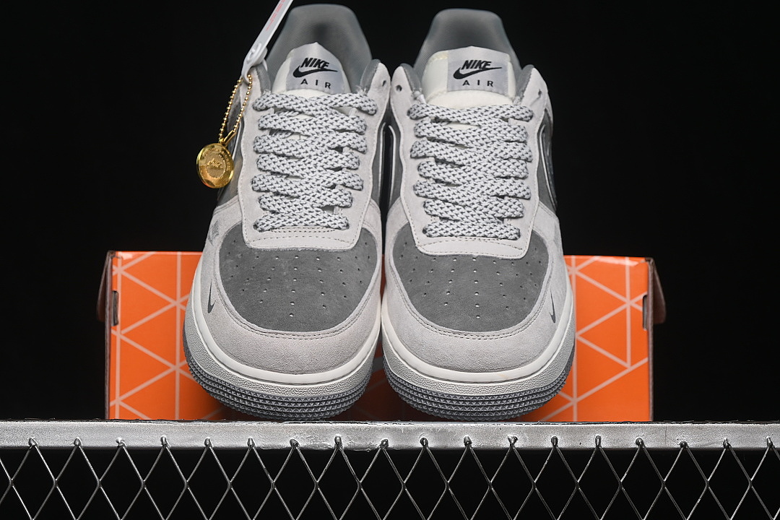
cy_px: 260
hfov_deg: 27.0
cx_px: 390
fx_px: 1625
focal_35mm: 75
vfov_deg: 18.2
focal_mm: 50
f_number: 6.3
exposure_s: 1/60
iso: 160
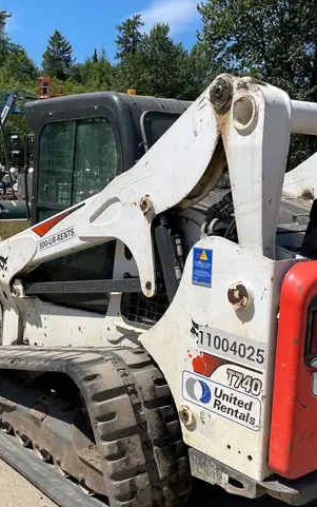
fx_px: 580
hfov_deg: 30.6
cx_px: 148
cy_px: 336
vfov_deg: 46.5
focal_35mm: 42
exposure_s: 1/6897
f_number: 1.6
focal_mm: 4.2
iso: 50
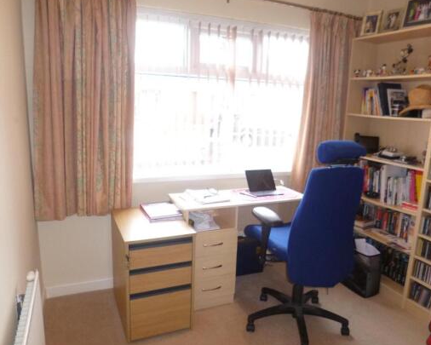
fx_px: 344
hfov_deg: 64.0
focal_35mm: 27
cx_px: 233
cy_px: 174
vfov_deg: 53.2
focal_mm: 4.3
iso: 250
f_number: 2.5
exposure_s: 1/60
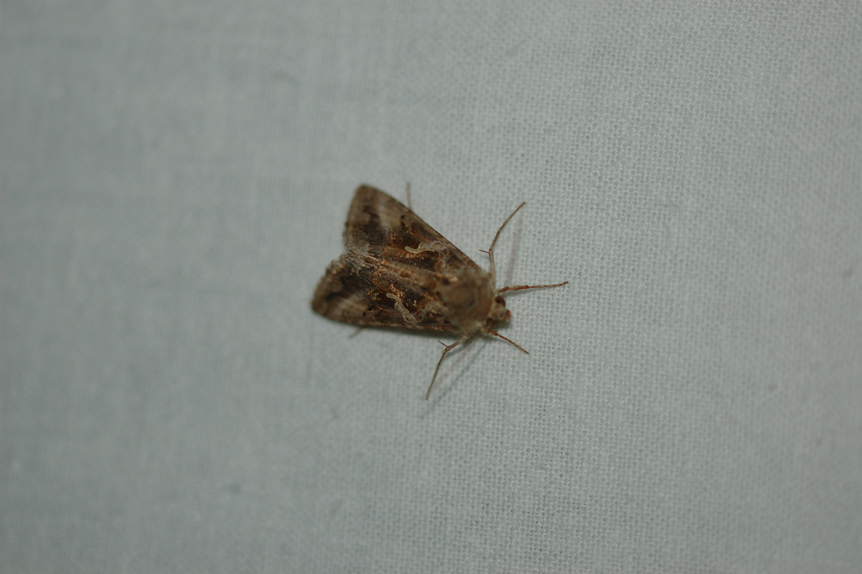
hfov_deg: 13.0
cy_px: 287
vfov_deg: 8.7
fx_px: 3769
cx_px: 431
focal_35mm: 158
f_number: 3.8
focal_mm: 105
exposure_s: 1/250
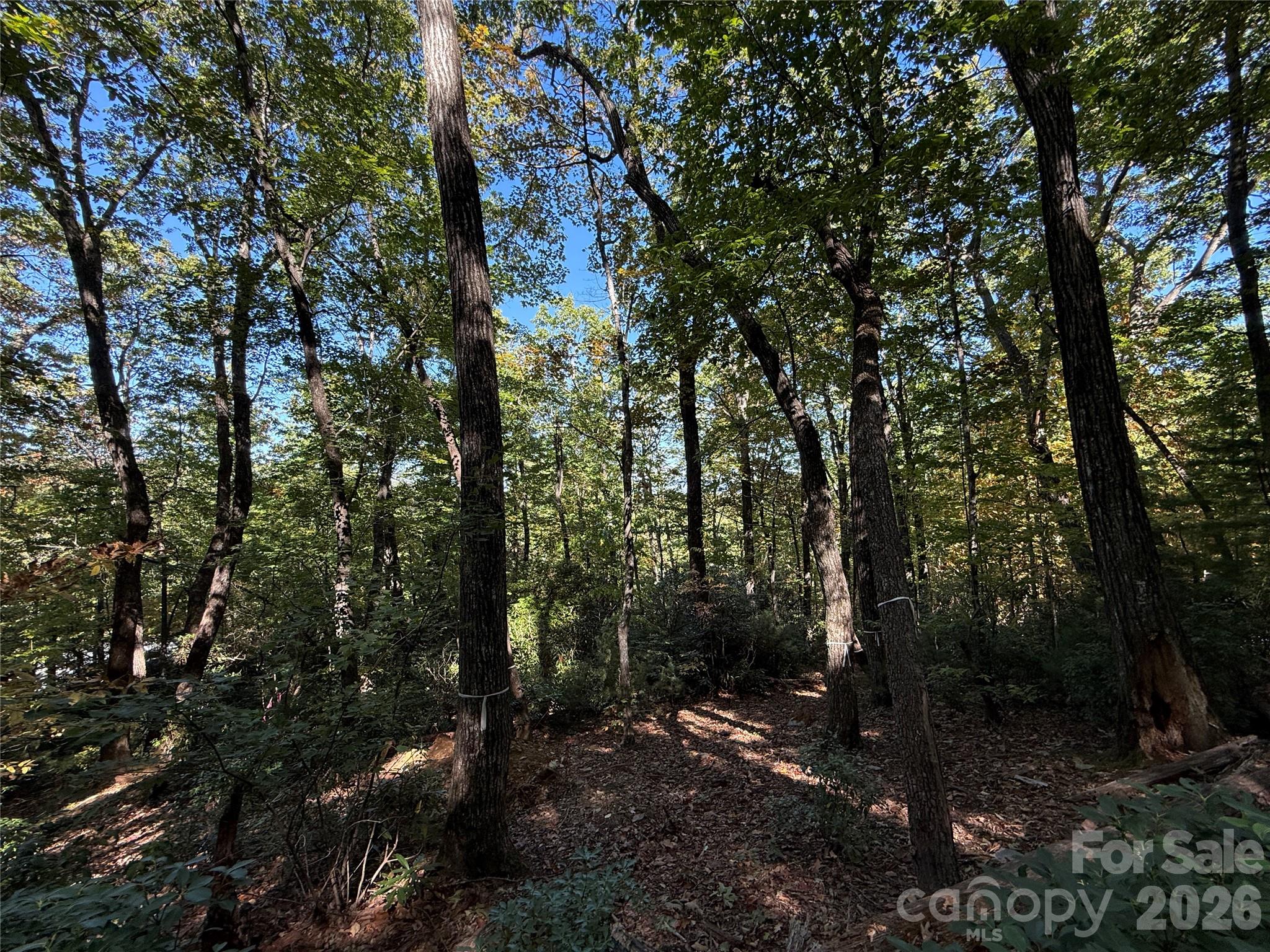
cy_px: 476
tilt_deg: +1.8
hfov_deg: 102.1
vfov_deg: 85.7
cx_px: 635
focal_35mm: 14
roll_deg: +0.7
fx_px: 514
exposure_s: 1/178
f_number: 2.2
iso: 64
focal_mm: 2.22
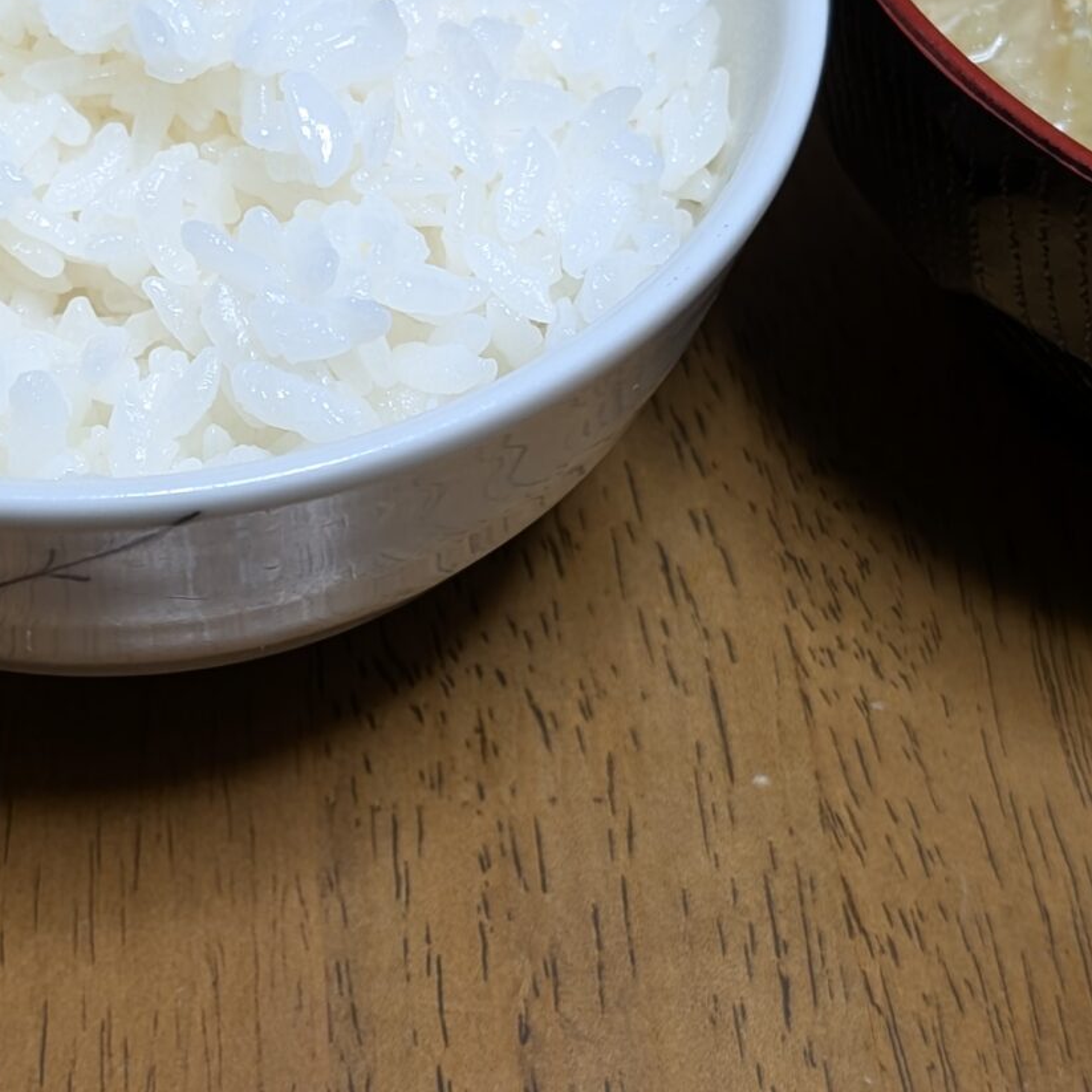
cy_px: 455
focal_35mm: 66
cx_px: 393
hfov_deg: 26.0
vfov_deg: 26.1
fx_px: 2356
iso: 34
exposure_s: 1/16.7
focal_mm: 4.53
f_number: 1.7
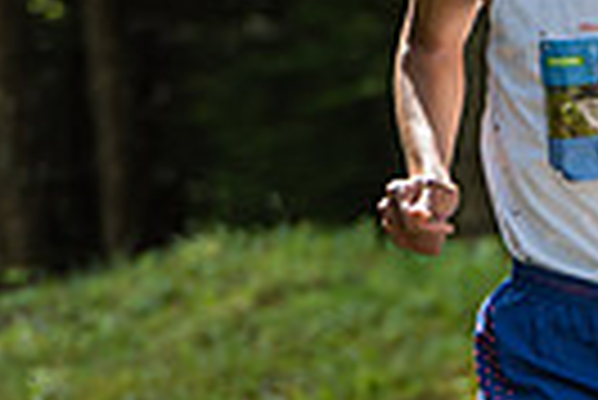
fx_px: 14534
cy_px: 420
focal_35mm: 874
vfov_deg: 1.6
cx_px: 1295
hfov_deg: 2.3
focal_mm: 200
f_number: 5.6
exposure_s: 1/250
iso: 200
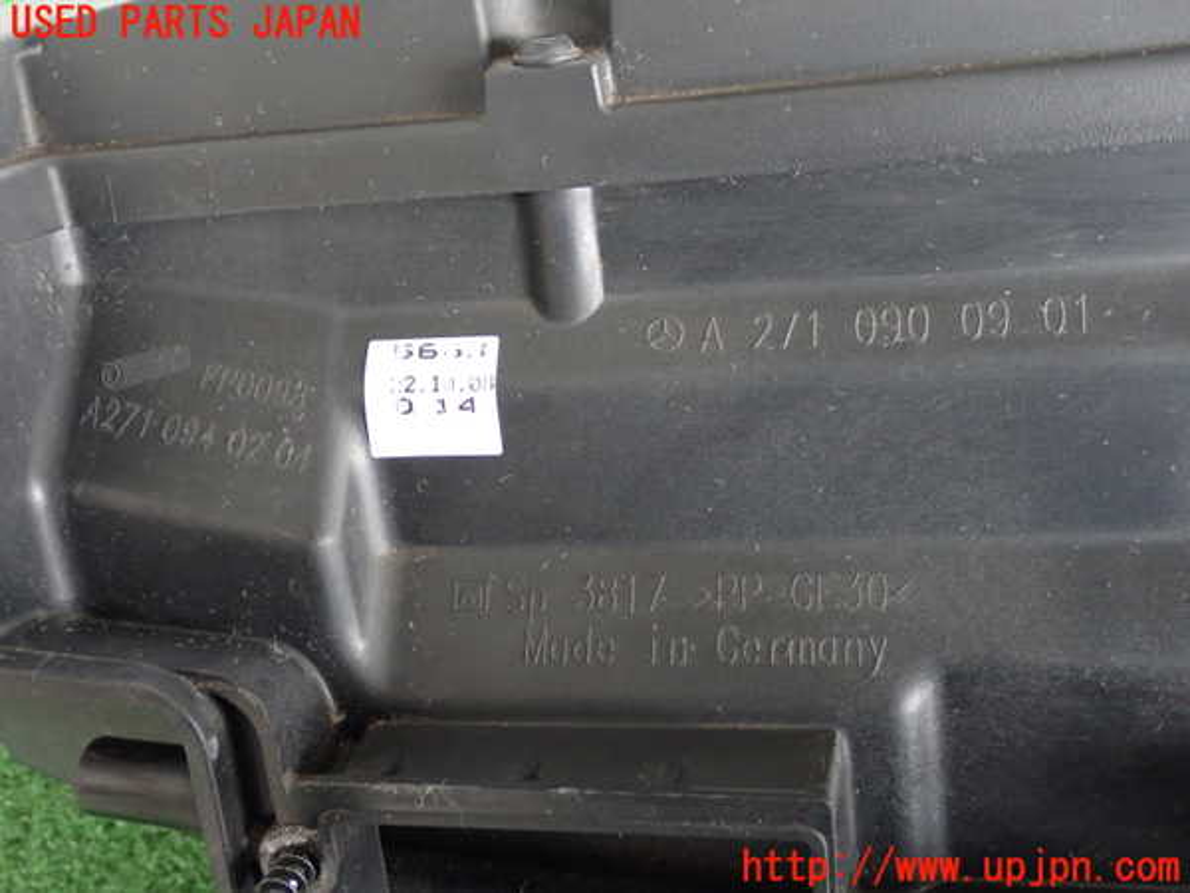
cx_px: 595
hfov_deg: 42.9
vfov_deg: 32.9
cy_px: 446
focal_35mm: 44
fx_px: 1513
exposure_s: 1/25
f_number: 2.9
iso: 800
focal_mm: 7.84
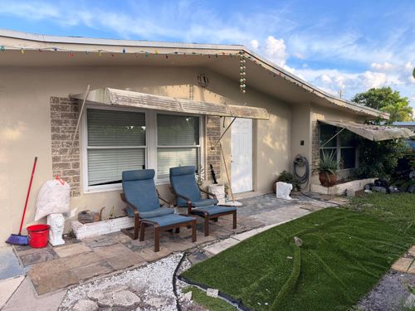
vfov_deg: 56.8
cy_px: 156
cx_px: 208
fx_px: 288
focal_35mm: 24
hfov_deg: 71.6
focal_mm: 6.76
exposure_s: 1/992
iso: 100
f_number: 1.78
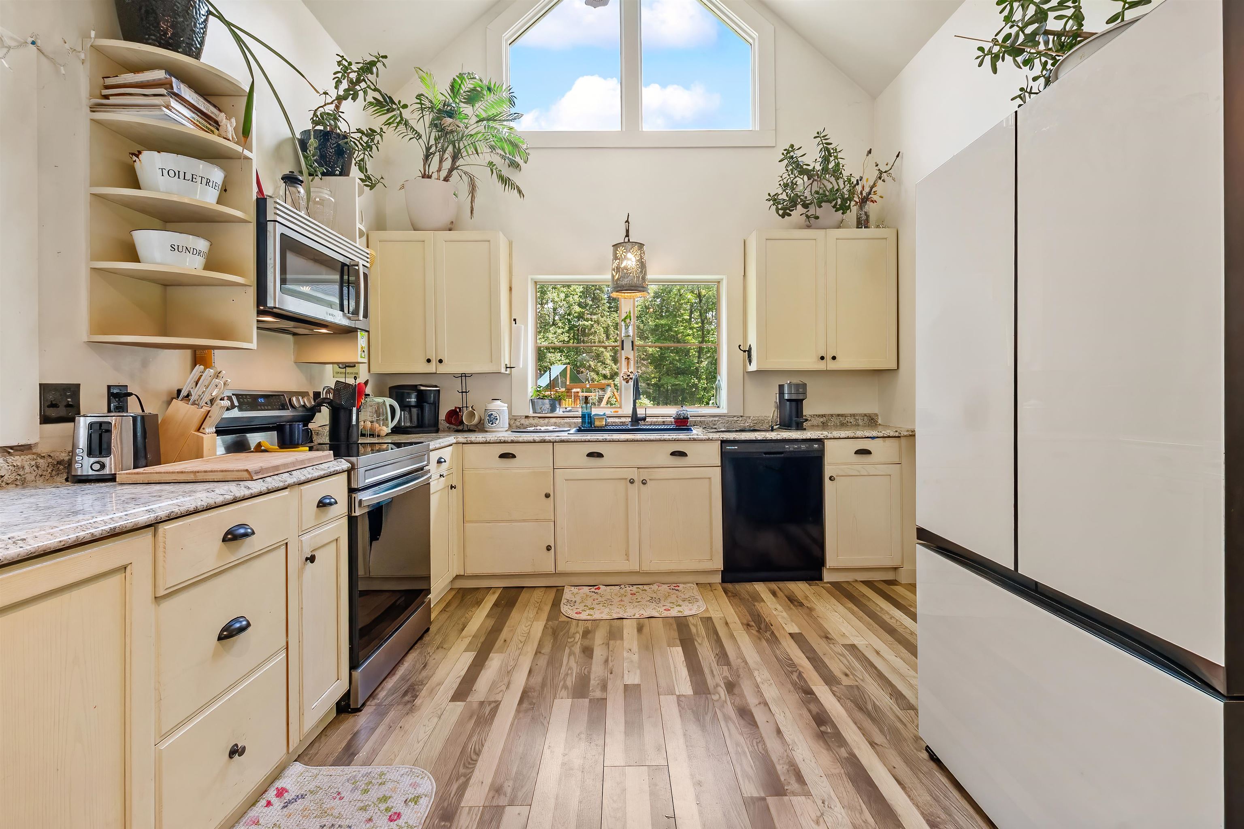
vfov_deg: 77.3
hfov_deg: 100.4
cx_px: 622
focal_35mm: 15
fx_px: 518
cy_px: 414
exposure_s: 1/40
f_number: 9
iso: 500
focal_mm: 10
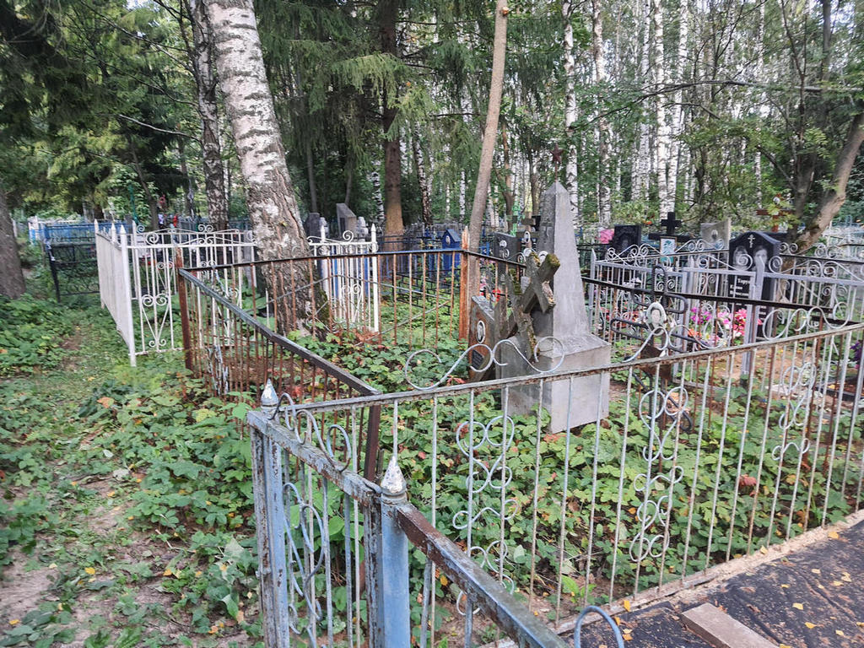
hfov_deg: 67.3
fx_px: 649
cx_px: 432
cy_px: 324
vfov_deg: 53.1
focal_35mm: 26
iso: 80
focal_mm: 4.32
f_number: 1.7
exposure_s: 1/100
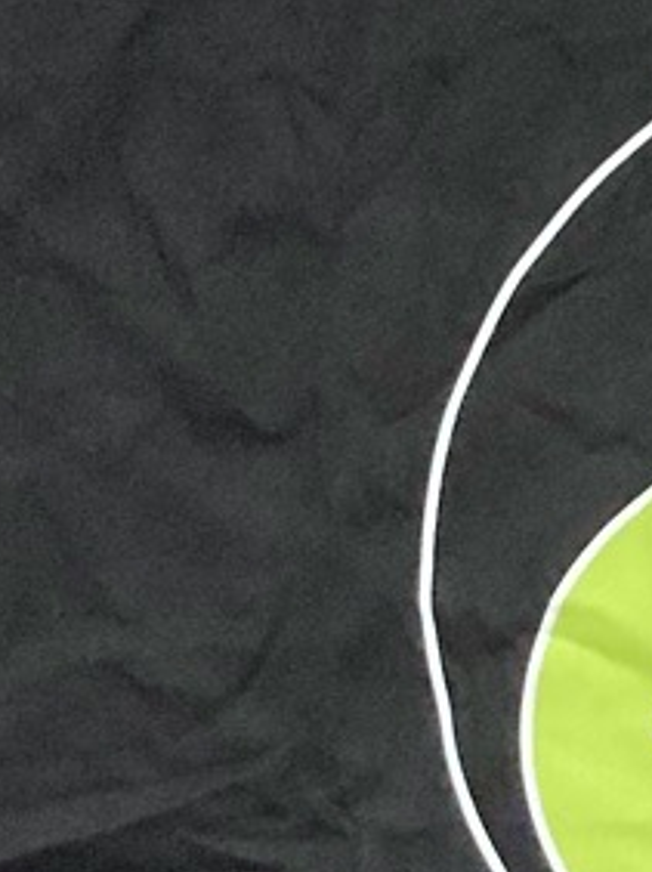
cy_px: 560
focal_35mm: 159
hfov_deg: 9.1
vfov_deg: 12.4
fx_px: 3999
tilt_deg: -80.8
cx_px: 1014
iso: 400
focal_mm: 3.99
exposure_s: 1/40
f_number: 1.8
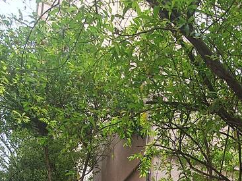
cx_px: 238
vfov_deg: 20.9
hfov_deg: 34.4
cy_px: 315
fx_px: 356
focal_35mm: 51
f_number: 2.2
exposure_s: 1/60
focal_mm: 1.8
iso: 50
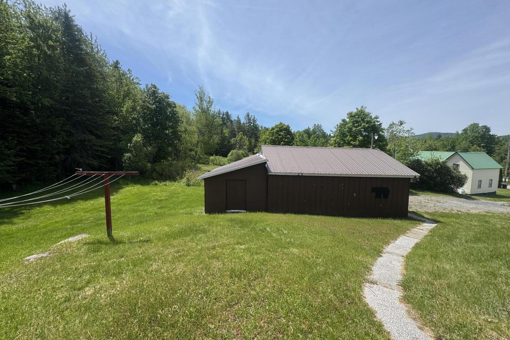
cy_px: 166
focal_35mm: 15
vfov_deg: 77.3
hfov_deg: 100.4
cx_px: 255
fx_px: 212
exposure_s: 1/1748
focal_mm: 2.22
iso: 50
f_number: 2.2
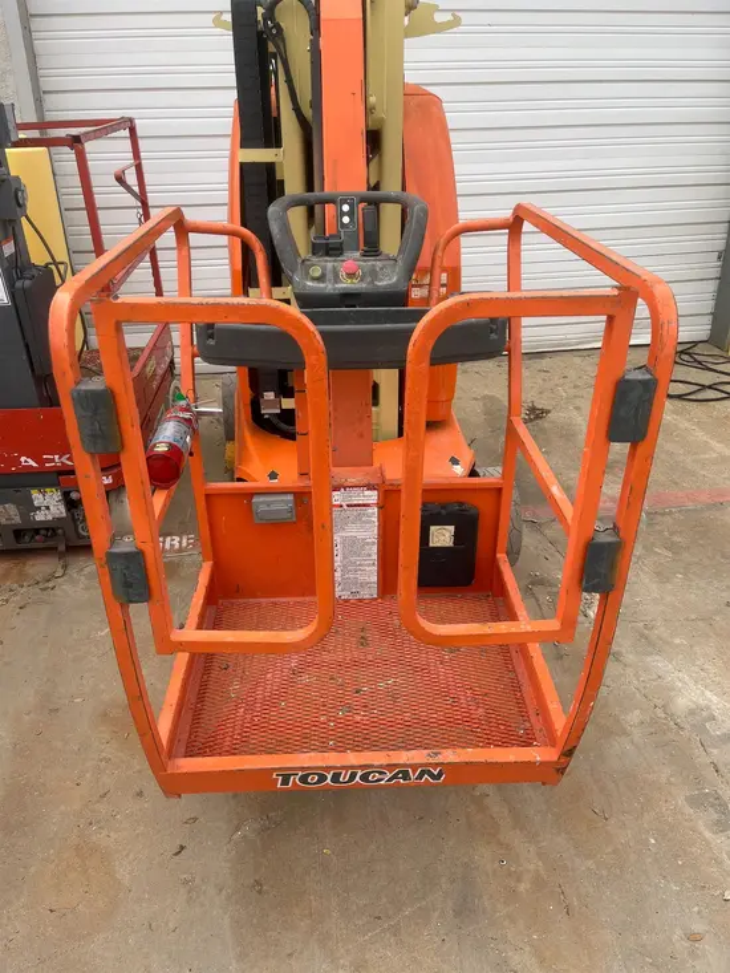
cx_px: 365
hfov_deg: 53.1
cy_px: 486
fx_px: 731
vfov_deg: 67.3
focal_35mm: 26
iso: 50
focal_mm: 5.1
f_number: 1.6
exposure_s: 1/751
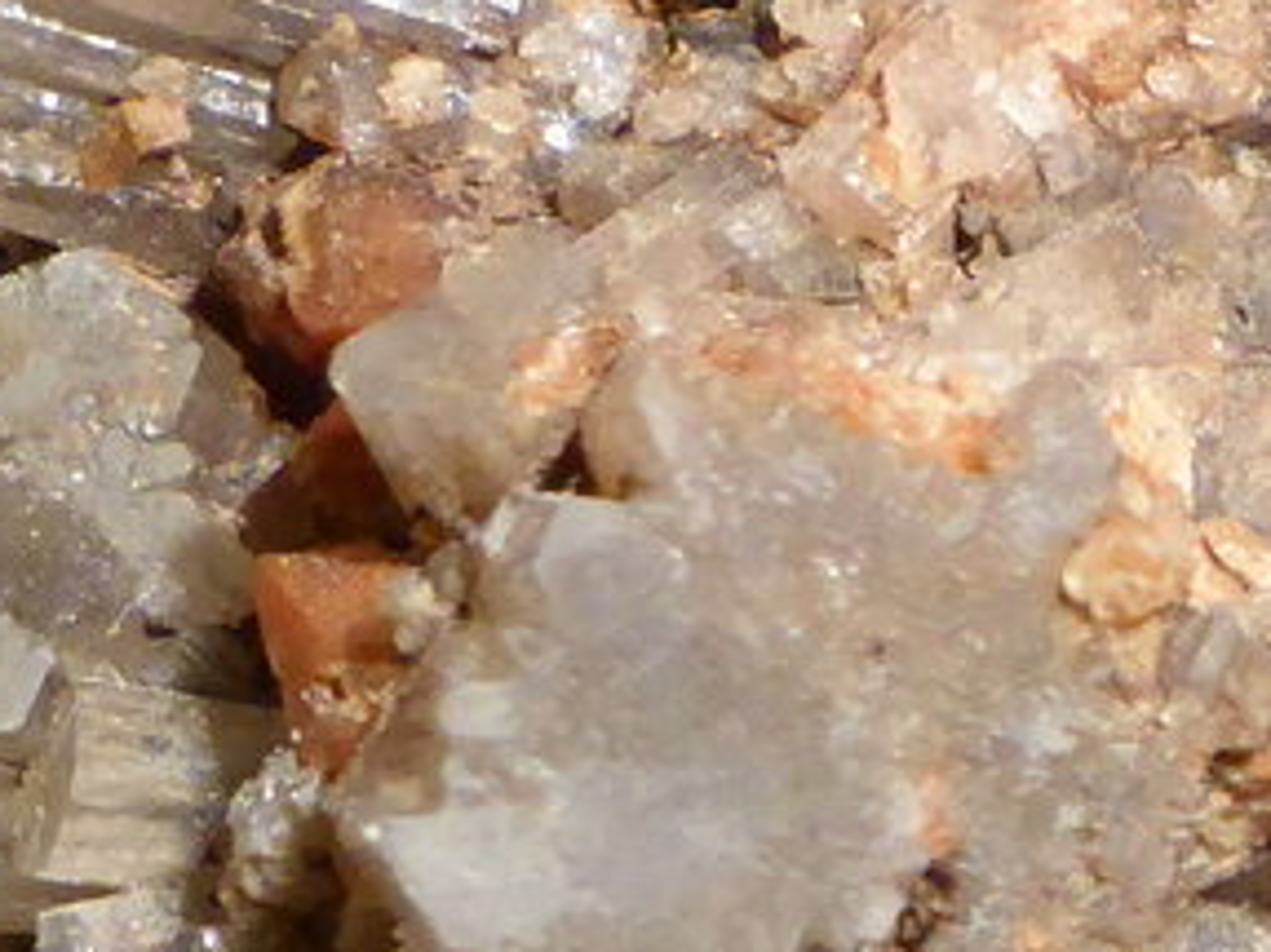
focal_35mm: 413
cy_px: 558
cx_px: 2276
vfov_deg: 3.6
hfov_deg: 4.7
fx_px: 15158
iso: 400
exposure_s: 1/15
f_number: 5
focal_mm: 12.5
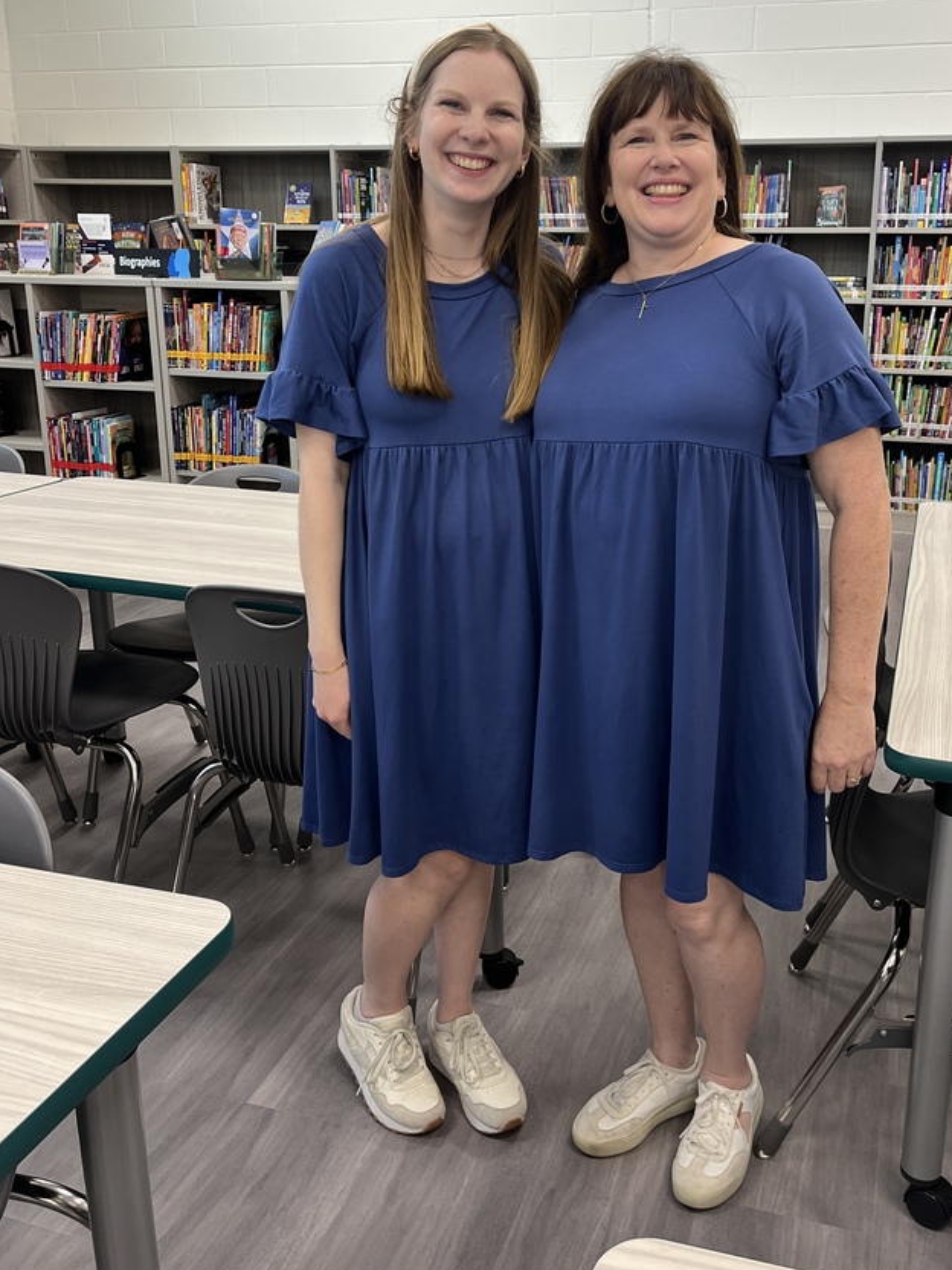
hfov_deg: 43.9
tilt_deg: -15.7
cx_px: 583
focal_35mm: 32
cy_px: 545
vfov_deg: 56.6
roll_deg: -0.5
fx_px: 1173
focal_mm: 5.1
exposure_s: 1/82
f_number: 1.6
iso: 100
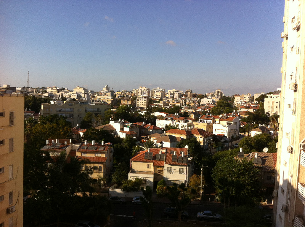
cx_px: 152
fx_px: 308
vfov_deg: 40.6
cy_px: 114
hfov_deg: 52.7
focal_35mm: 35
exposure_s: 1/1160
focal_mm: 3.85
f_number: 2.8
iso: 80
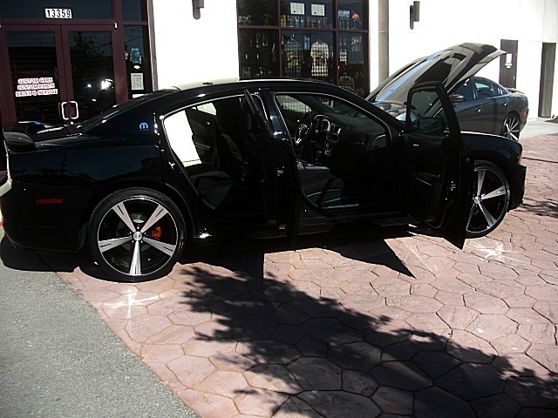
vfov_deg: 39.7
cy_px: 209
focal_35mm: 36
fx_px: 580
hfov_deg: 51.4
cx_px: 279
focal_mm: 6.3
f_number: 2.8
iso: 50
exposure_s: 1/640
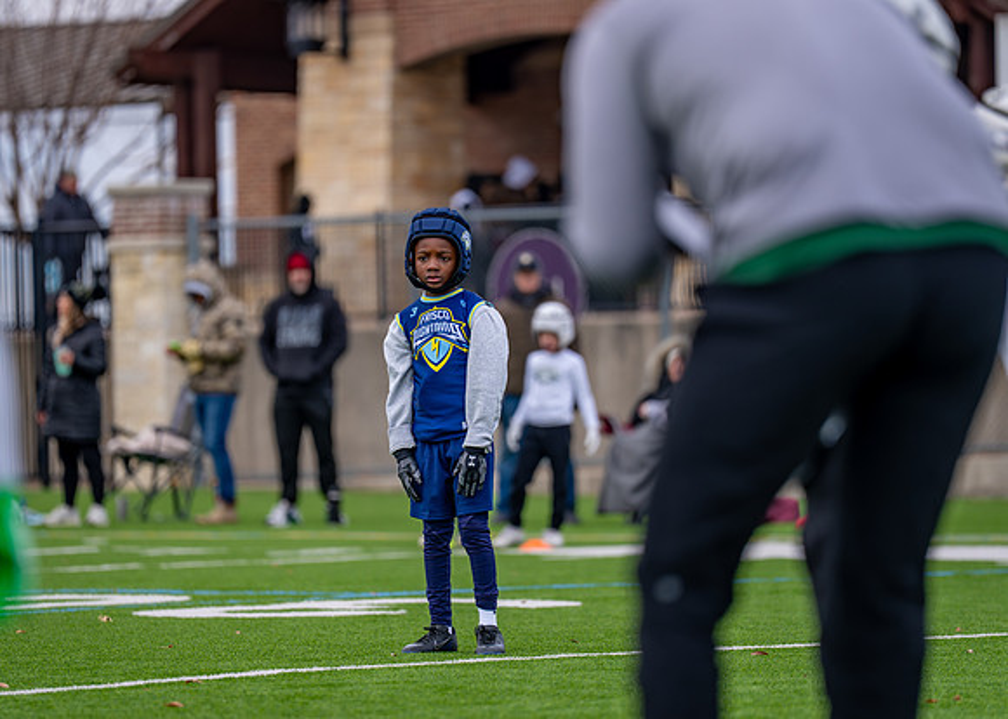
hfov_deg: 9.3
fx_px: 6196
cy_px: 375
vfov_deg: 6.6
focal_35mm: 216
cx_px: 457
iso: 160
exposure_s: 1/250
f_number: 2.8
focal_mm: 185
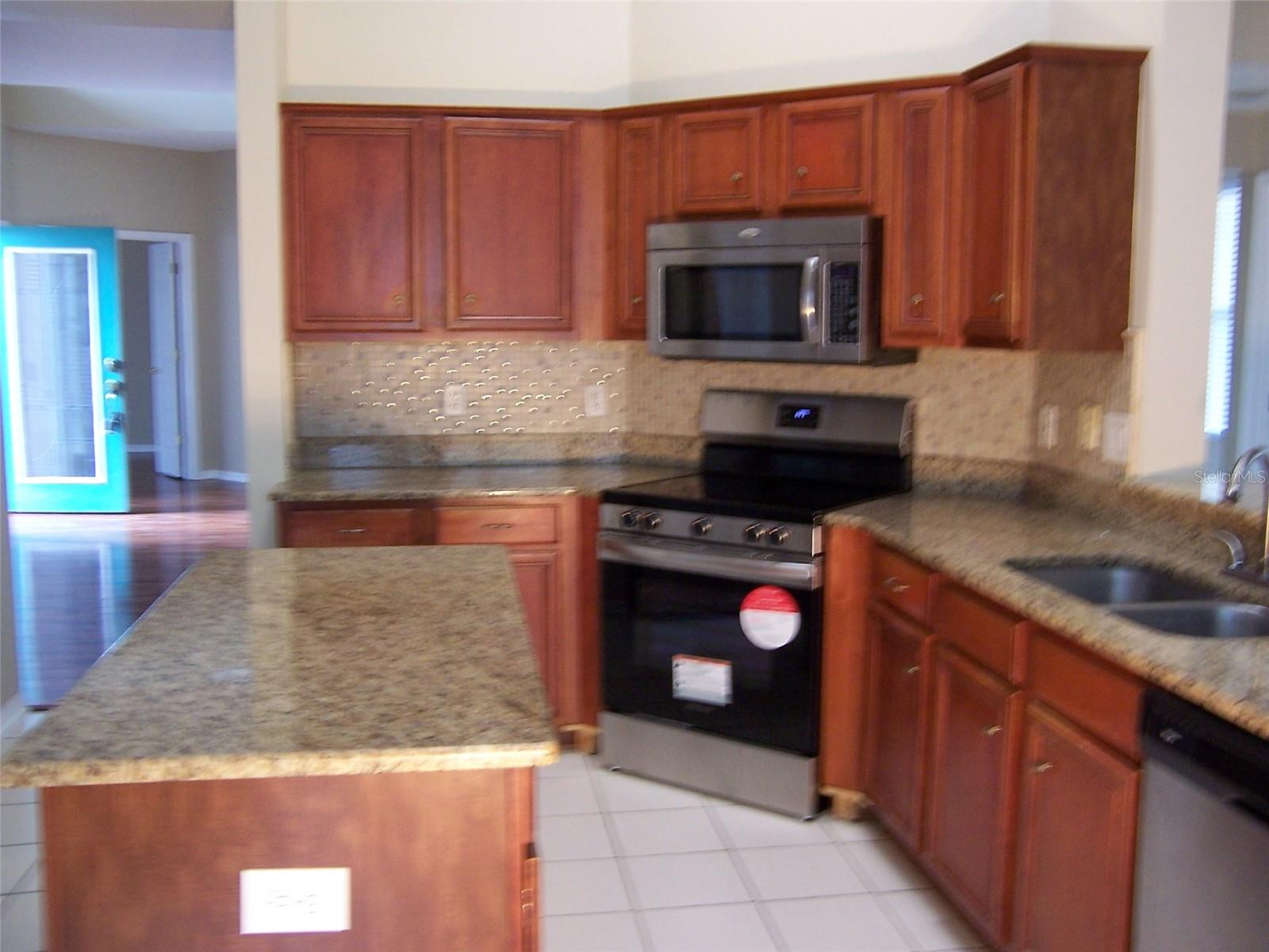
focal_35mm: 33
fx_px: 1210
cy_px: 476
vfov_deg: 42.9
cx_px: 634
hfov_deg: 55.4
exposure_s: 1/10
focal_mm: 5.5
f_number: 3.4
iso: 140
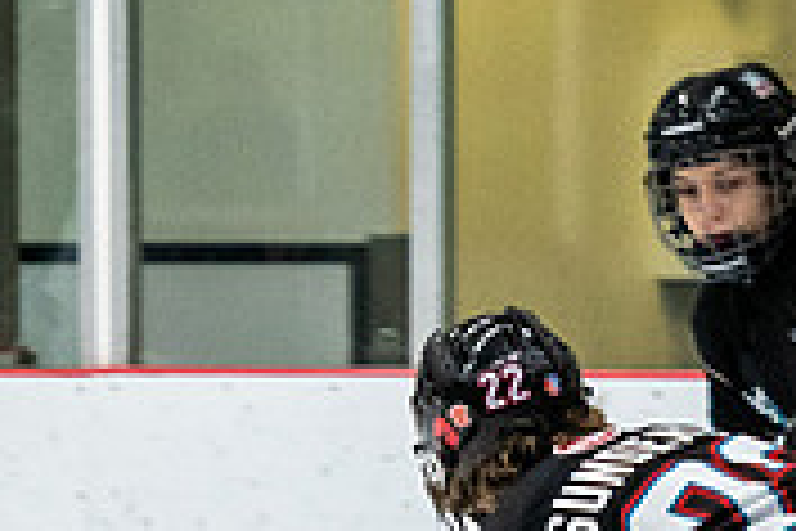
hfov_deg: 2.6
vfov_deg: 1.7
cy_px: 540
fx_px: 17842
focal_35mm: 807
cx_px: 700
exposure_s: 1/640
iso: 1800
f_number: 2.8
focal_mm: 120
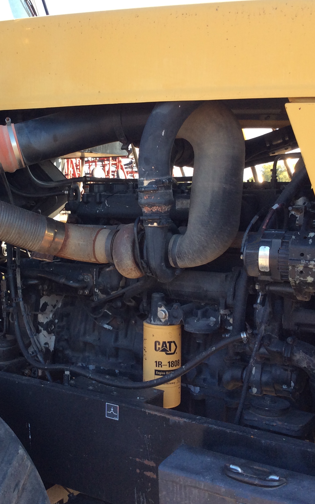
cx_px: 81
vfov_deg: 43.5
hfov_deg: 27.6
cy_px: 249
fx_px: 632
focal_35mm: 46
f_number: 2.4
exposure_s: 1/168
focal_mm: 3.3
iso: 32
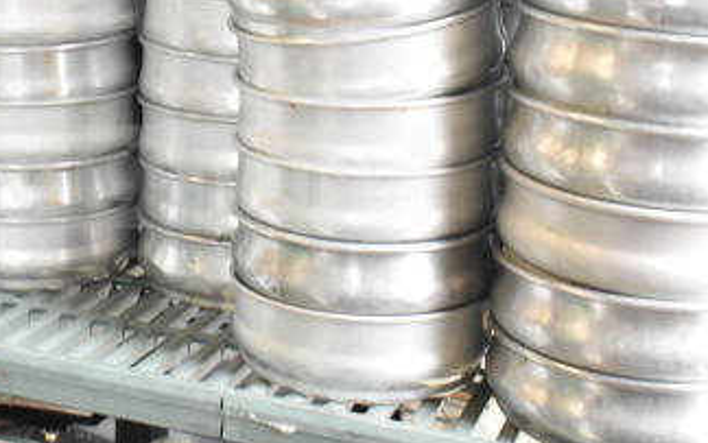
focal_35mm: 69
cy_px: 56
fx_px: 1332
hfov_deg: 29.3
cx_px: 186
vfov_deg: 18.6
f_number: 5
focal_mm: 24
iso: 1600
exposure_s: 1/100
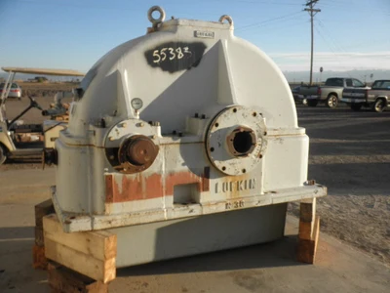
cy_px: 146
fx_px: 394
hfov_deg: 52.6
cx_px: 195
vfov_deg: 40.7
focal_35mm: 35
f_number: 3.2
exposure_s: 1/500
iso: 64
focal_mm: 6.1
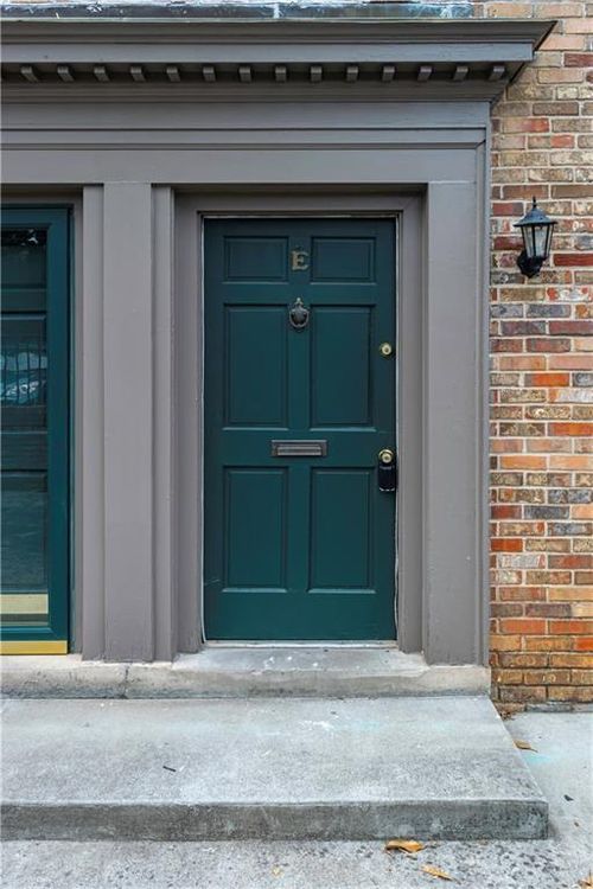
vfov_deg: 57.2
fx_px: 815
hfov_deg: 40.0
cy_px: 444
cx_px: 296
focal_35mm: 33
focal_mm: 22
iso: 400
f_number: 11
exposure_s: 1/60
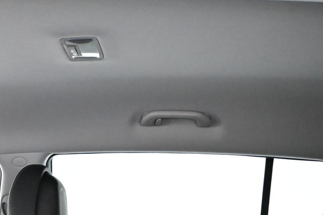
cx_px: 165
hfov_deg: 23.9
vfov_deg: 15.2
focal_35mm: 85
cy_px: 285
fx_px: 763
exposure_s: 1/60
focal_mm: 20.5
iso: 6400
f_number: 3.8
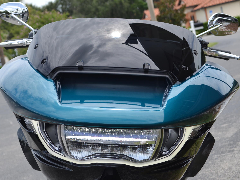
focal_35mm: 88
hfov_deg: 22.3
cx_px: 112
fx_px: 610
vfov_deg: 16.8
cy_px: 101
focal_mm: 46
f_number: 7.1
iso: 100
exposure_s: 1/200
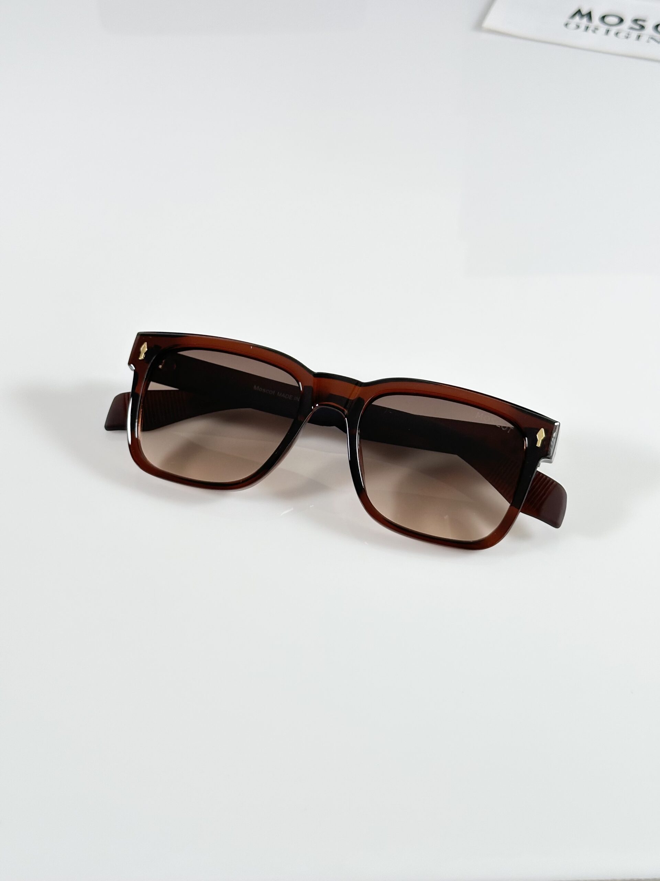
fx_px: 1220
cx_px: 330
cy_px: 440
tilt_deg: -47.0
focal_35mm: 48
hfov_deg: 30.3
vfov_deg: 39.7
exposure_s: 1/100
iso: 80
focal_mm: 6.86
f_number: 1.78
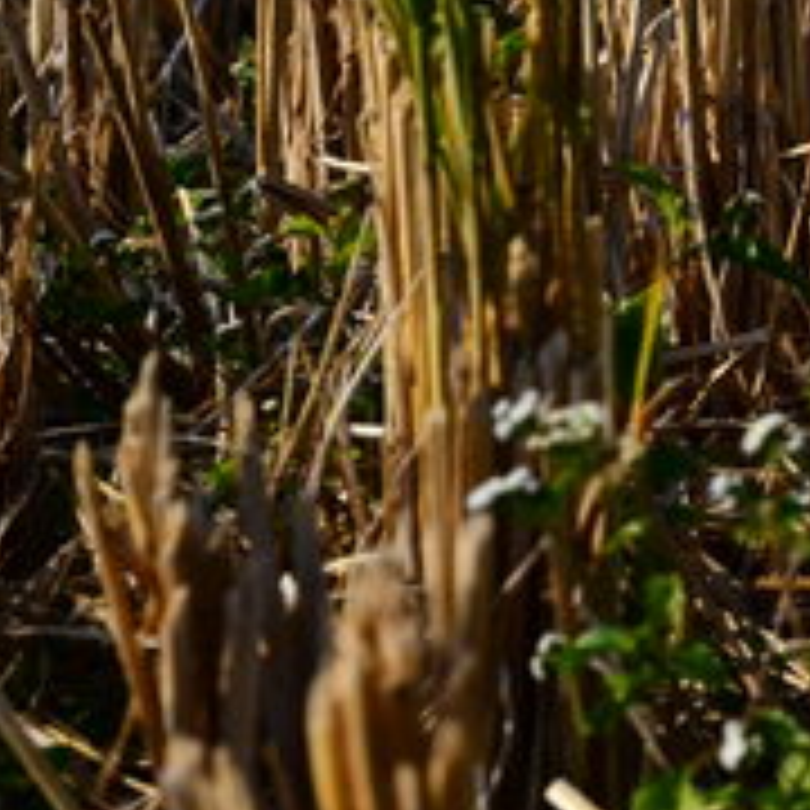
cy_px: 270
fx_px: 7254
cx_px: 1350
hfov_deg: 6.3
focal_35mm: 274
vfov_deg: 6.4
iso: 100
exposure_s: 1/1250
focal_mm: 58
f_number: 5.3
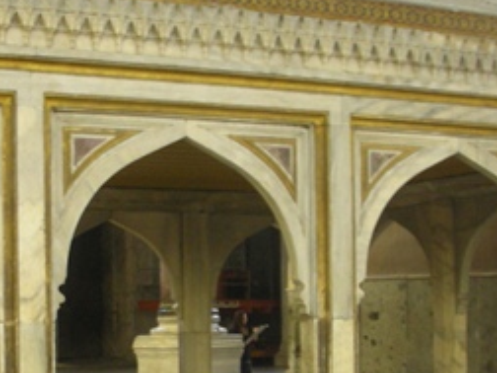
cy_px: 300
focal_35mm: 89
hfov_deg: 21.9
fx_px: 1278
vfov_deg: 16.5
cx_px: 172
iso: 100
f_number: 3
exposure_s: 1/3.6
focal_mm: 5.8
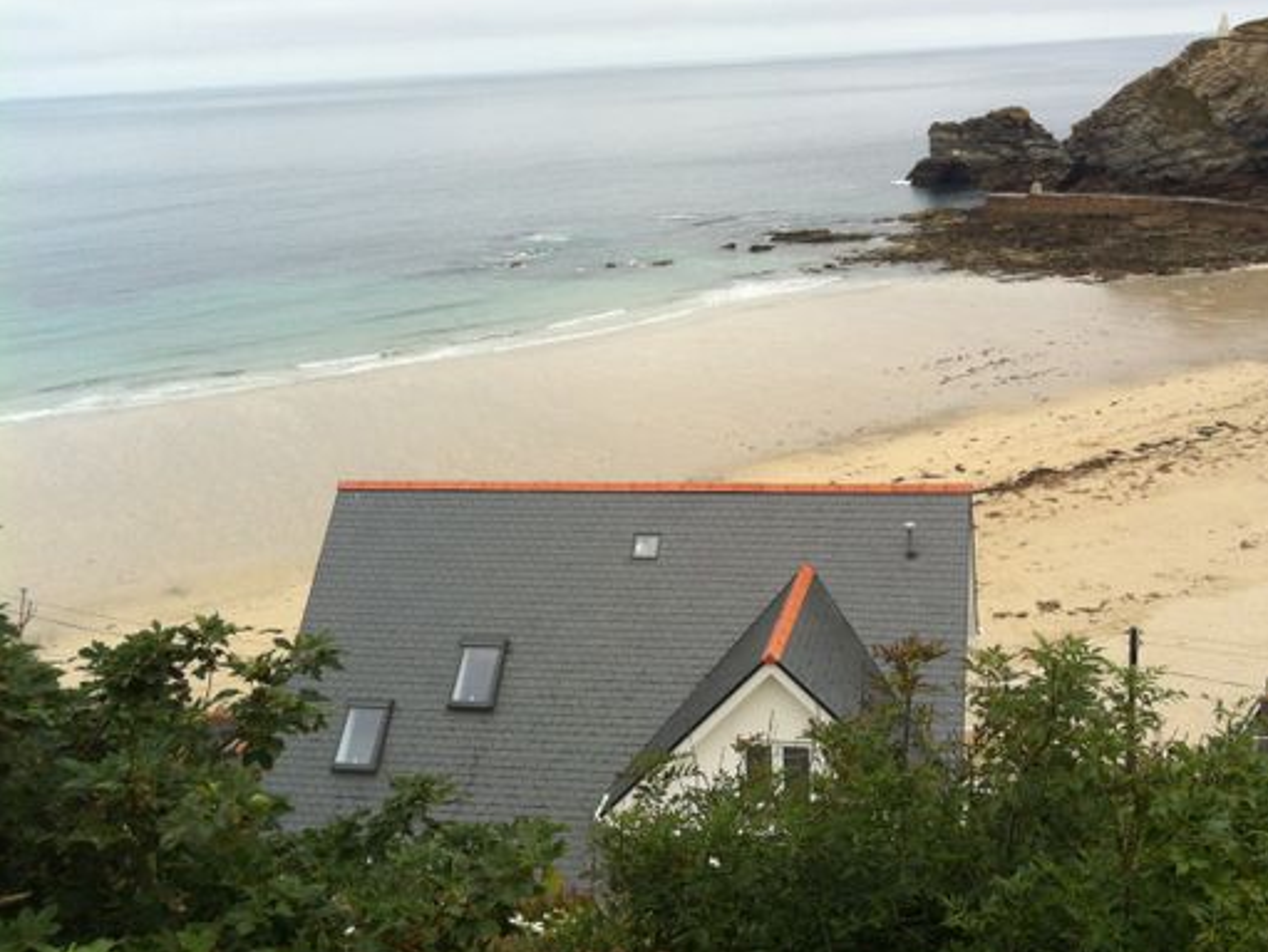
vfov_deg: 35.2
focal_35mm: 41
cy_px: 466
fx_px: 1503
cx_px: 742
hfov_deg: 45.6
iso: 80
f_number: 2.8
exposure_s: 1/450
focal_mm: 3.85
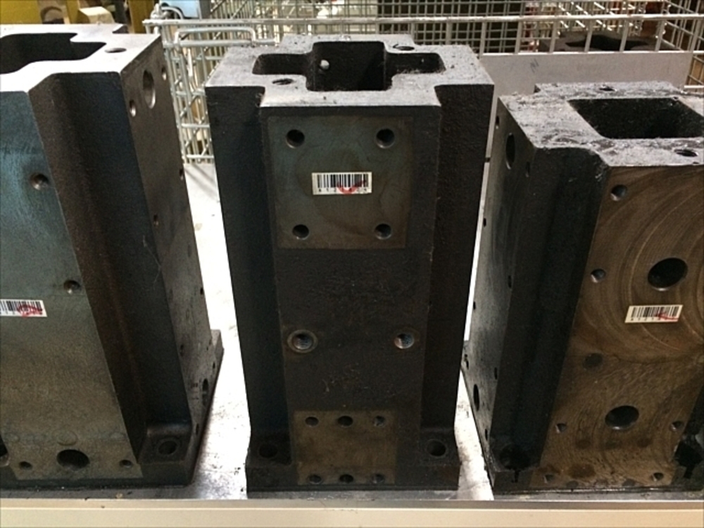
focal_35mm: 29
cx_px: 352
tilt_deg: -32.8
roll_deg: +1.1
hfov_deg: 61.7
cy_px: 264
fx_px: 590
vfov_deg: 48.2
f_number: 2.2
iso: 250
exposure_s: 1/15
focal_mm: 4.15
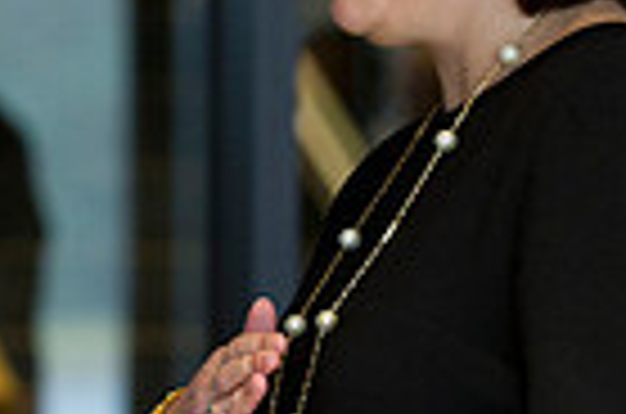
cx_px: 32
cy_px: 243
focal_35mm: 439
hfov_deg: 4.7
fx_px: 7616
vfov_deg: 3.1
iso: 2500
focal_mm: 105
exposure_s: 1/100
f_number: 3.2
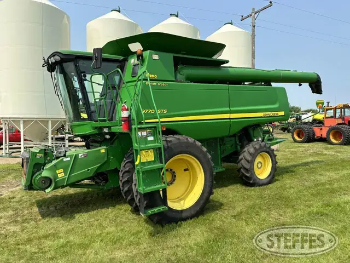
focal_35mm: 24
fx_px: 243
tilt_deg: -1.8
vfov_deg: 56.8
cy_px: 132
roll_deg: +0.0
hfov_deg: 71.6
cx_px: 175
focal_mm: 6.86
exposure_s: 1/3472
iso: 80
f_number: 1.78
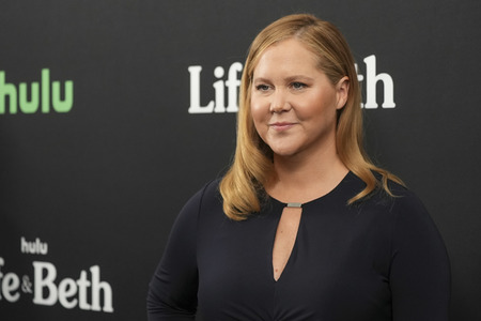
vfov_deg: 11.6
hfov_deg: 17.3
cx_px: 240
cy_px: 160
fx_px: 1576
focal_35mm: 118
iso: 5000
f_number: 5
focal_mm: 118
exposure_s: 1/400
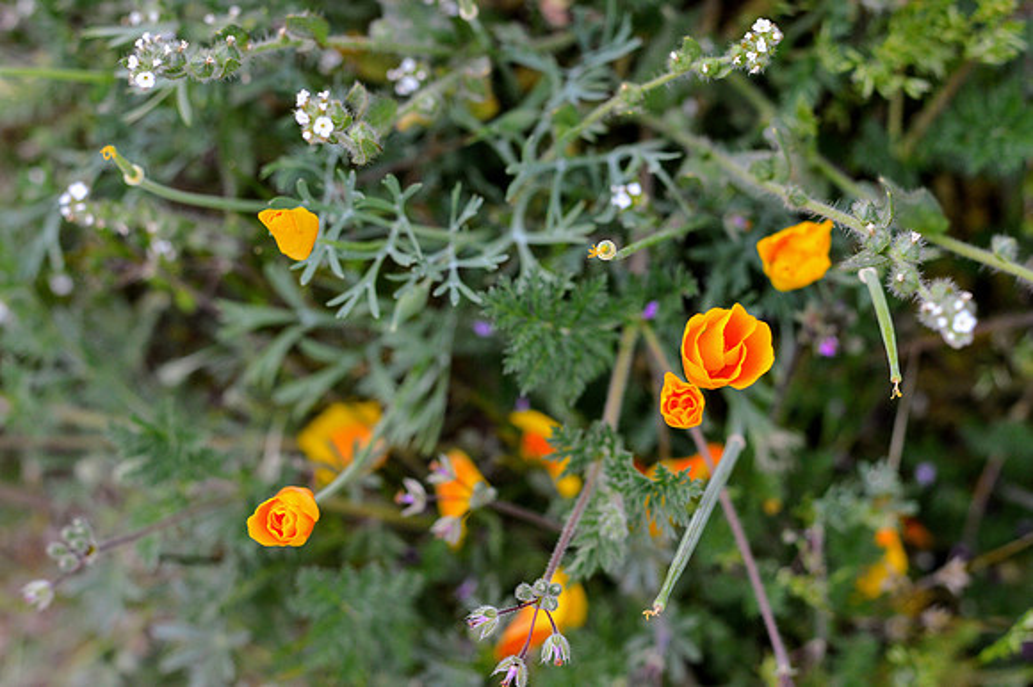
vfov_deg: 18.2
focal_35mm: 75
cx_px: 516
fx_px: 2151
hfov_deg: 27.0
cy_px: 344
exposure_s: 1/1250
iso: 400
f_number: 4.5
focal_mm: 50
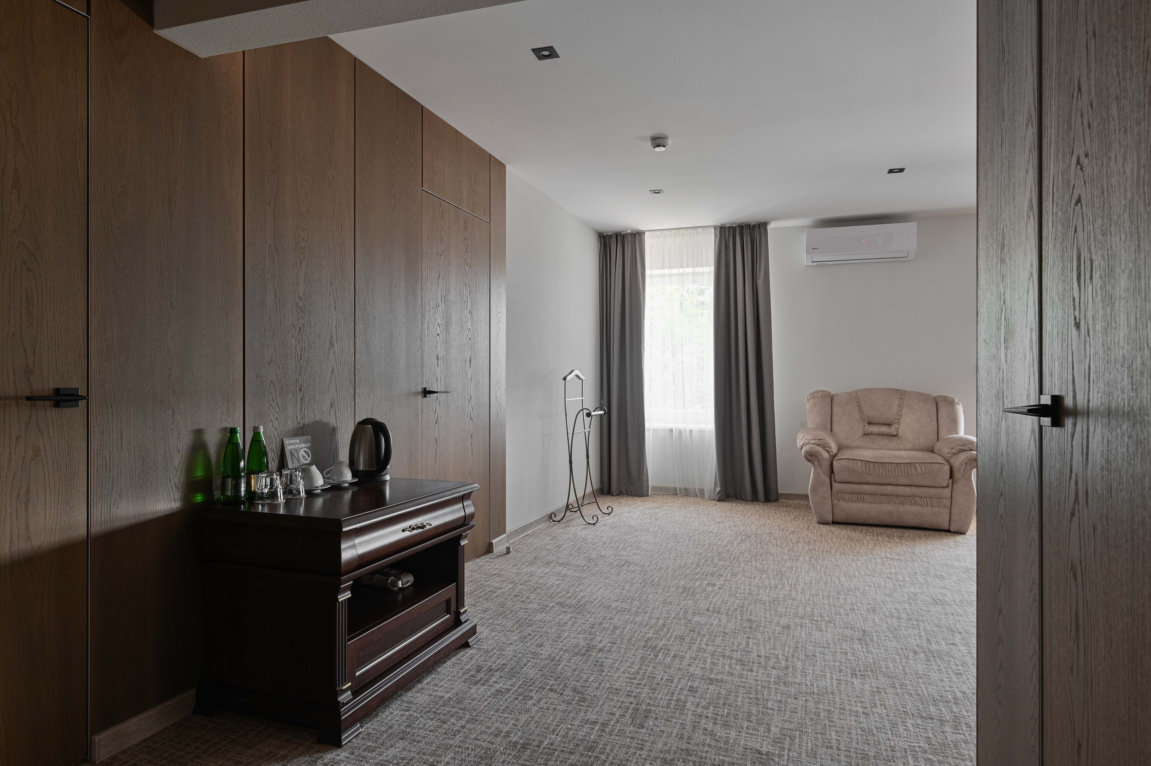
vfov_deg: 61.9
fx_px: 639
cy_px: 383
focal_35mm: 20
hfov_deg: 84.0
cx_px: 576
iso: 1600
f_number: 10
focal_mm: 20
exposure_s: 1/20
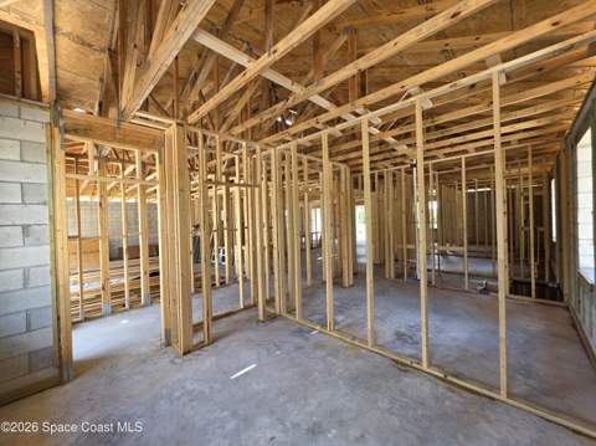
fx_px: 224
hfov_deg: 106.2
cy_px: 223
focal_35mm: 13
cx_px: 298
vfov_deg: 89.8
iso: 50
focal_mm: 2.2
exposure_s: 1/120
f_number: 1.9
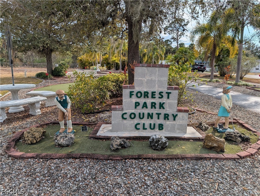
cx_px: 130
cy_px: 98
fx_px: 180
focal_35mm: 24
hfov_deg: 71.5
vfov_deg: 56.9
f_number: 1.68
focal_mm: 6.9
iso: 16
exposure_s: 1/1337
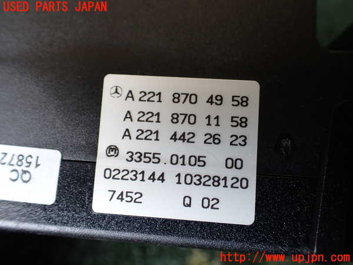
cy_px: 132
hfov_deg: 60.0
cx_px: 176
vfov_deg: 46.8
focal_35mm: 30
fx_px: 306
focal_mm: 5.4
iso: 200
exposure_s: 1/125
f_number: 2.3
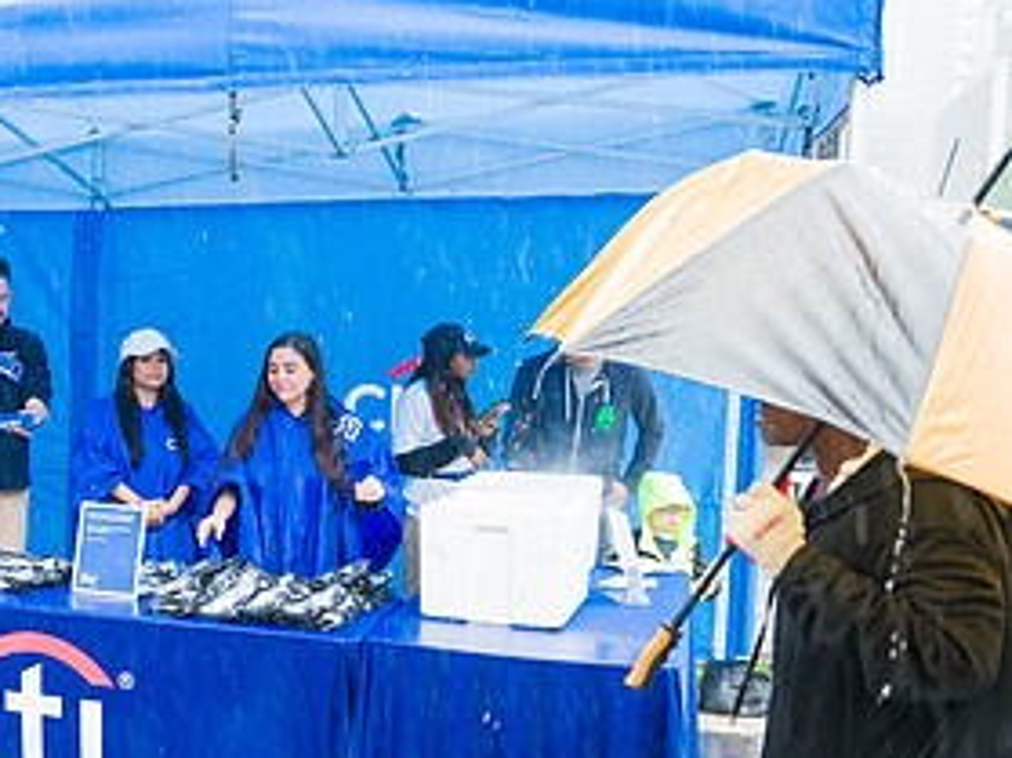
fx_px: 1403
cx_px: -36
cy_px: 432
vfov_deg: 30.2
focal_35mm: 48
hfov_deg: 35.3
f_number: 3.2
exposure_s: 1/250
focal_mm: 24
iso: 320
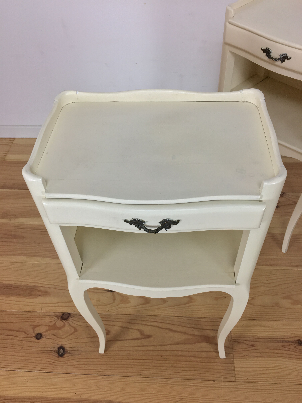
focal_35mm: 29
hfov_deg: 48.2
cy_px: 202
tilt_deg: -49.0
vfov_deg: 61.7
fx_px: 337
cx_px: 151
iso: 32
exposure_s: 1/33
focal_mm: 4.15
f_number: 2.2
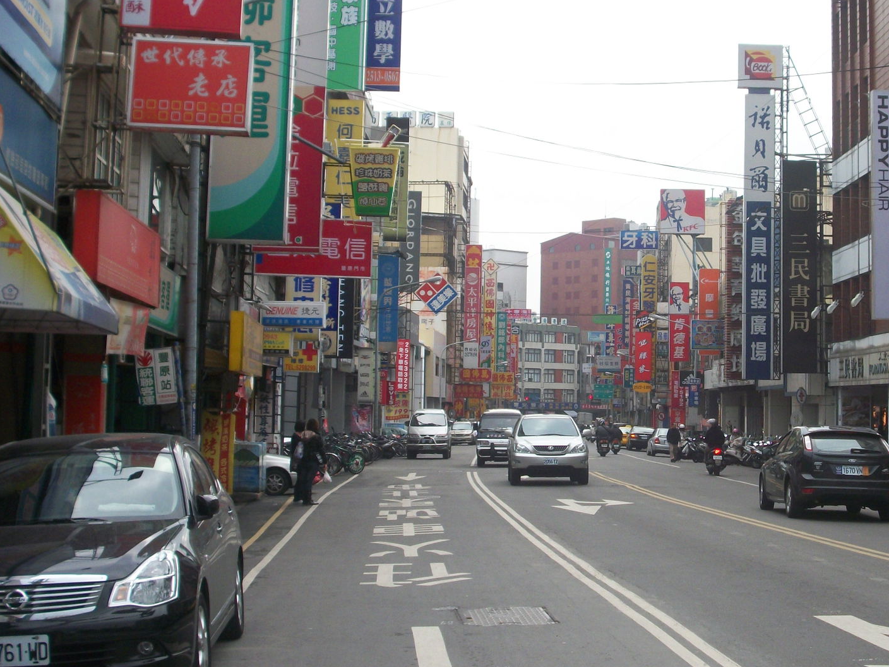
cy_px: 287
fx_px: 1541
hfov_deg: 32.0
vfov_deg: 24.4
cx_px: 575
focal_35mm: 60
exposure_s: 1/500
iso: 121
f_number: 3.5
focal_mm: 7.8
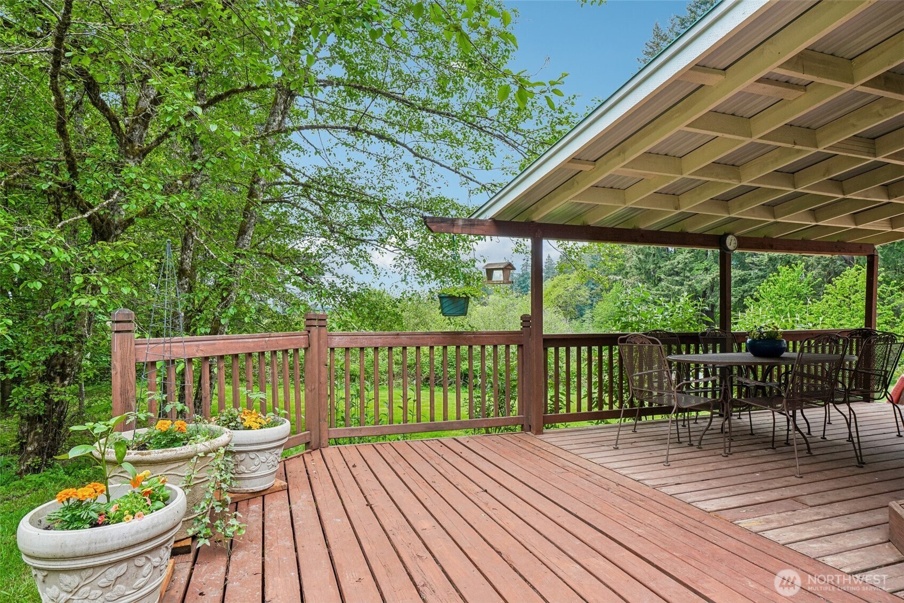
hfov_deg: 84.0
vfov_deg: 61.9
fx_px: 502
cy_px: 302
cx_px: 452
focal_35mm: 20
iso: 400
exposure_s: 1/100
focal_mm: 20
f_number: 8
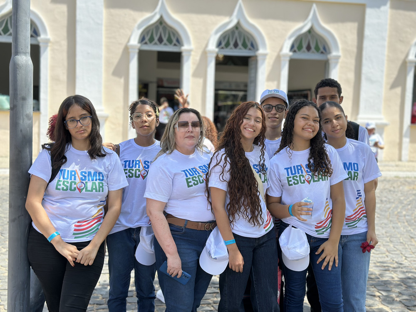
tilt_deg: -3.0
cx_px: 208
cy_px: 156
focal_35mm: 48
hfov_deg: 39.7
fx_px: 577
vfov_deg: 30.3
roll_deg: -1.6
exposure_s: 1/1815
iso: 80
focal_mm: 6.86
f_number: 1.78
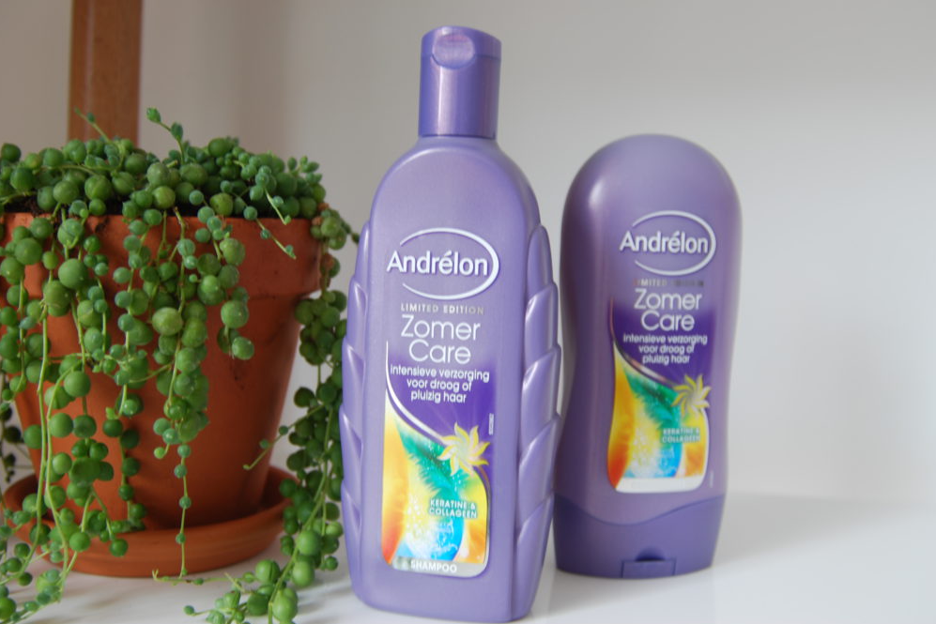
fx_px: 962
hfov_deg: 51.9
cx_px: 475
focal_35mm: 37
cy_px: 306
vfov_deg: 36.0
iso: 100
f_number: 3.5
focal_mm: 24
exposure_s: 1/20
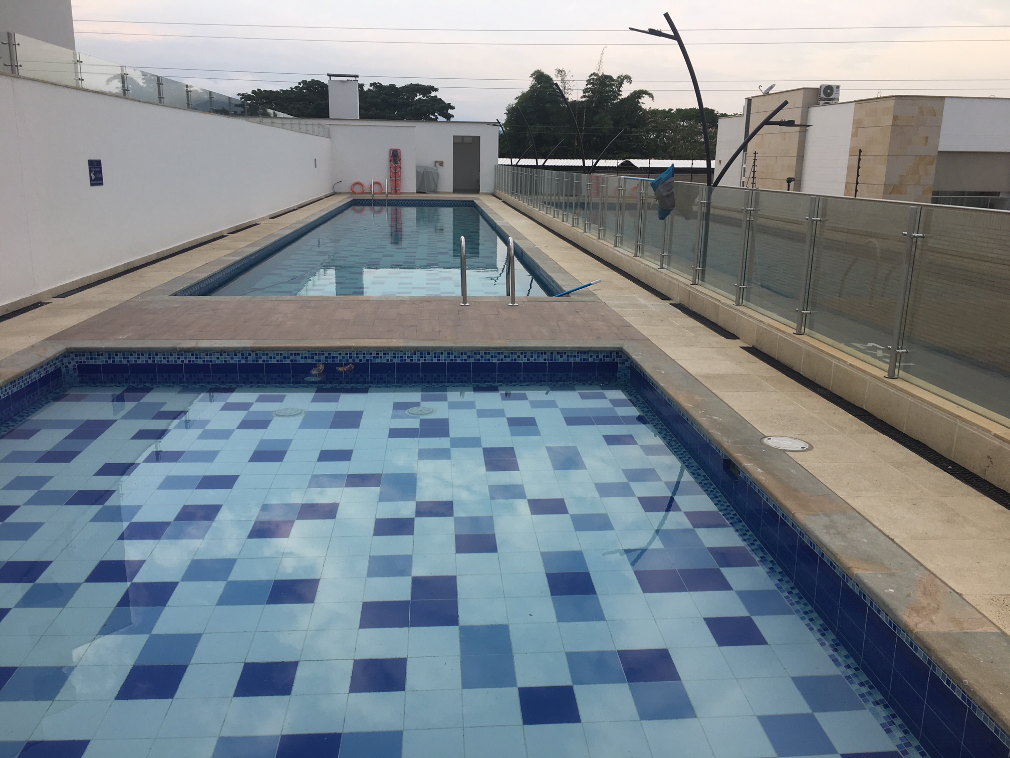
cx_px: 505
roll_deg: -0.8
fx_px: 846
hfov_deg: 61.7
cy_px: 379
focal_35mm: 29
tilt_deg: -13.1
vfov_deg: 48.2
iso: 25
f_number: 2.2
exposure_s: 1/466
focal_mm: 4.15
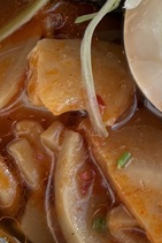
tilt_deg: -69.2
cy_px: -134
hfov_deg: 9.0
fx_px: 984
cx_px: 299
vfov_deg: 13.2
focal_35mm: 146
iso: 50
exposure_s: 1/363
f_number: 1.6
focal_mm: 5.96
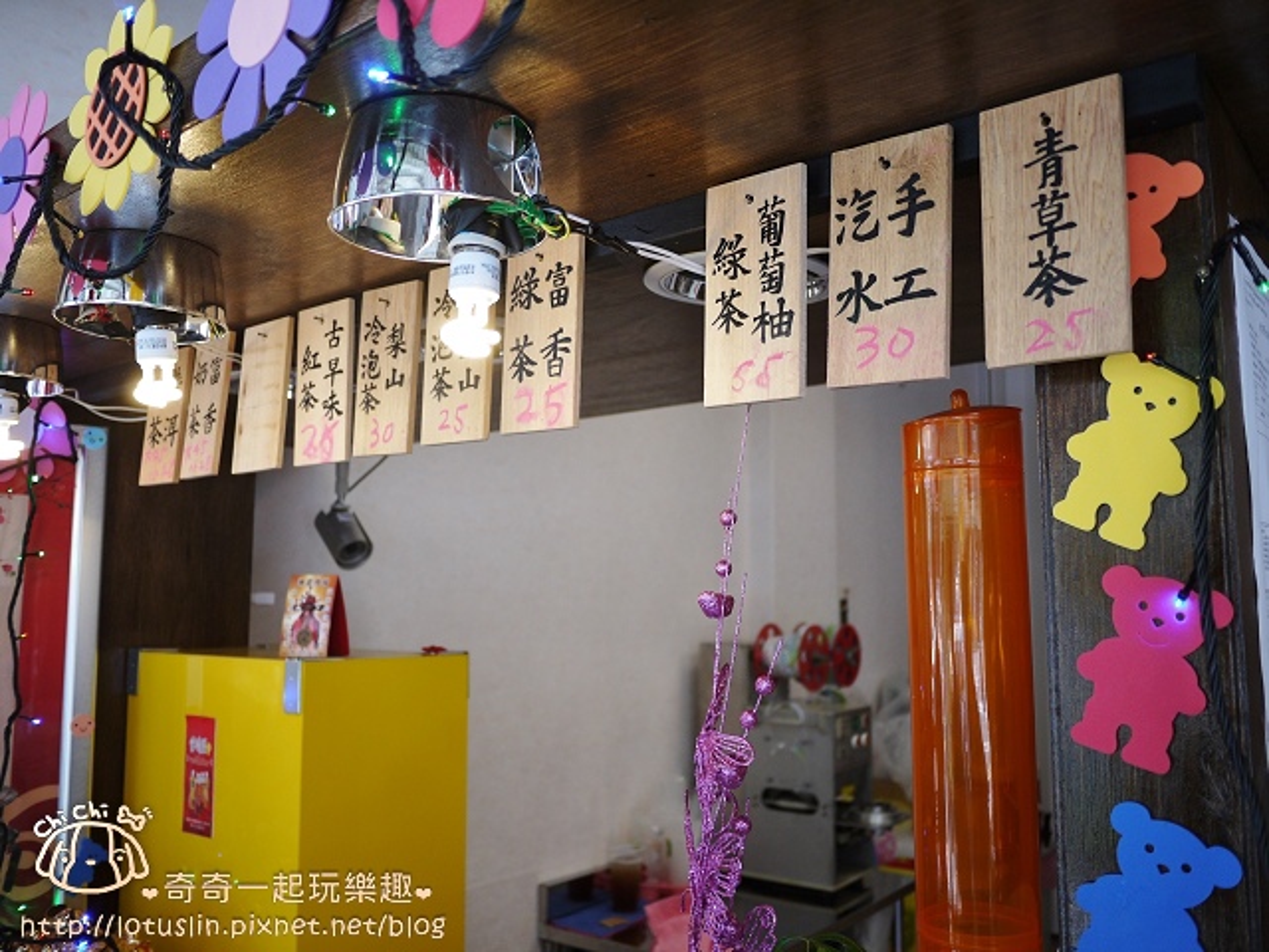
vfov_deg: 49.7
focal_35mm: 28
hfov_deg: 63.4
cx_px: 634
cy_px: 476
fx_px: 1026
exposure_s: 1/125
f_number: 2.5
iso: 100
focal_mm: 14
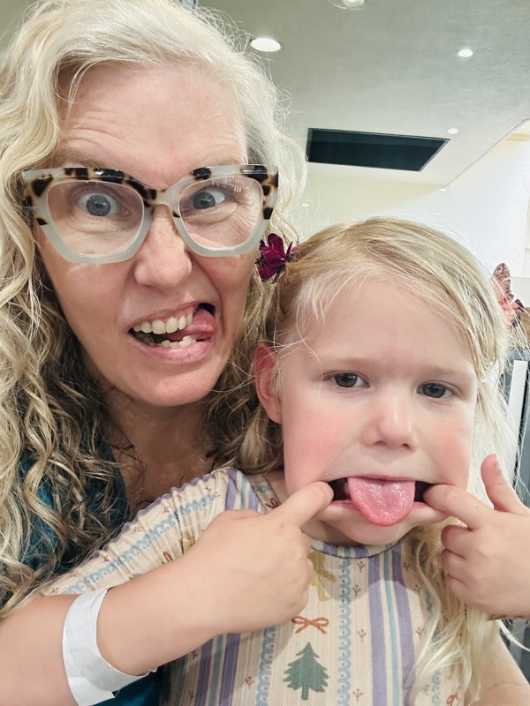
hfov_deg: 46.8
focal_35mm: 30
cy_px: 353
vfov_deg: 60.0
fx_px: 612
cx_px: 265
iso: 200
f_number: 1.9
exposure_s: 1/40
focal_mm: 2.69
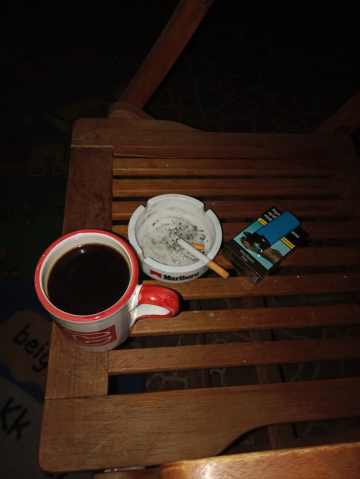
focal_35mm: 25
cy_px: 240
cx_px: 180
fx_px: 347
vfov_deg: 69.4
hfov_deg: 54.9
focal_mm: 3.4
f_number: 2.2
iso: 282
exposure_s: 1/33.3
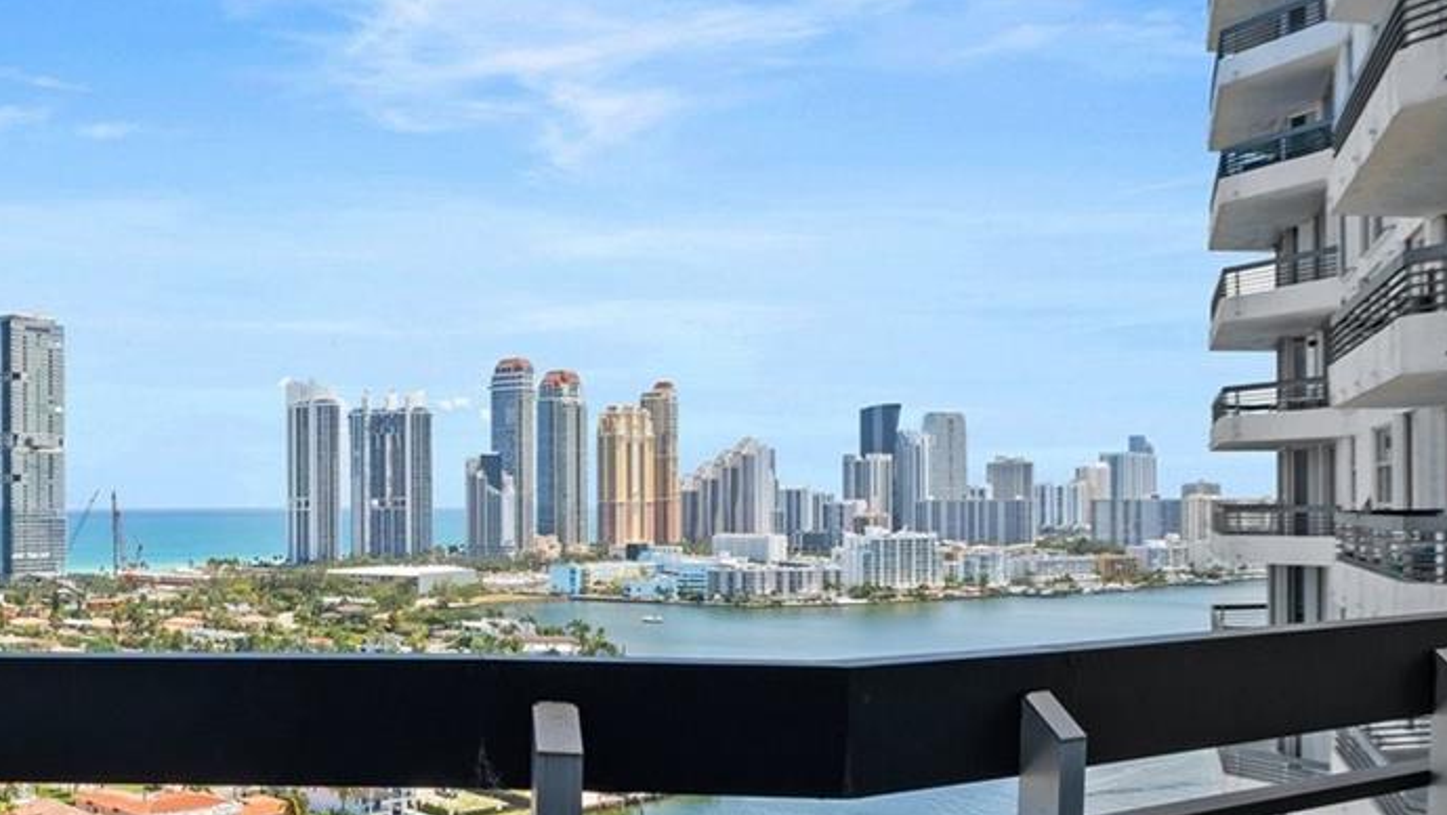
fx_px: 1305
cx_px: 193
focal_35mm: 34
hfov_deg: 52.3
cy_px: 543
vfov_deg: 34.4
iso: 200
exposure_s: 1/125
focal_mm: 14
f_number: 8
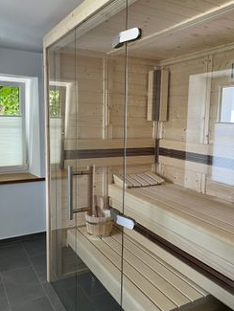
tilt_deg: -7.8
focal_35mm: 32
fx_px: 288
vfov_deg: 56.8
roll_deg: +0.0
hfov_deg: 44.0
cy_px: 158
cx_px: 140
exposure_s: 1/87
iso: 125
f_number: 1.6
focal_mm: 5.1
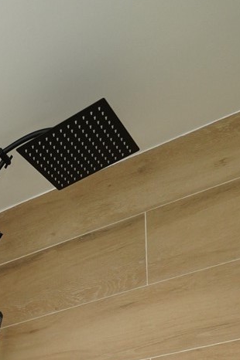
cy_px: 564
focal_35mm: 51
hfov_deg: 24.3
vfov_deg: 26.1
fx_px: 511
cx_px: -37
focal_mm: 14
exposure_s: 1/160
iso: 1000
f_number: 4
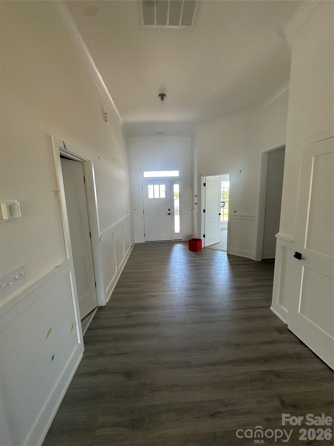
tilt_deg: -9.2
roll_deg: +1.2
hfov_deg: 85.7
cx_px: 167
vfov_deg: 102.1
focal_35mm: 14
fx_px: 180
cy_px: 223
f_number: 2.2
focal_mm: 2.22
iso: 160
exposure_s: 1/120
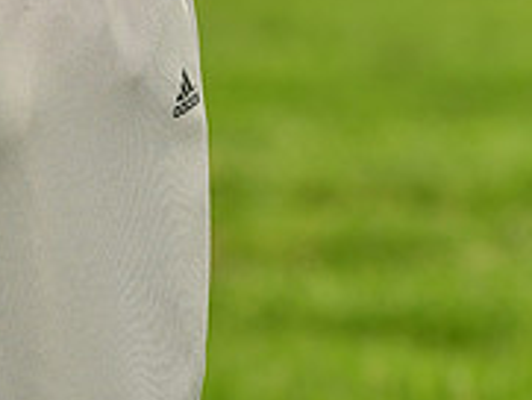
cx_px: 4
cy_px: -418
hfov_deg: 2.5
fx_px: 12072
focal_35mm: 785
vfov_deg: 1.9
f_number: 5
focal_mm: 170
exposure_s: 1/500
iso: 200
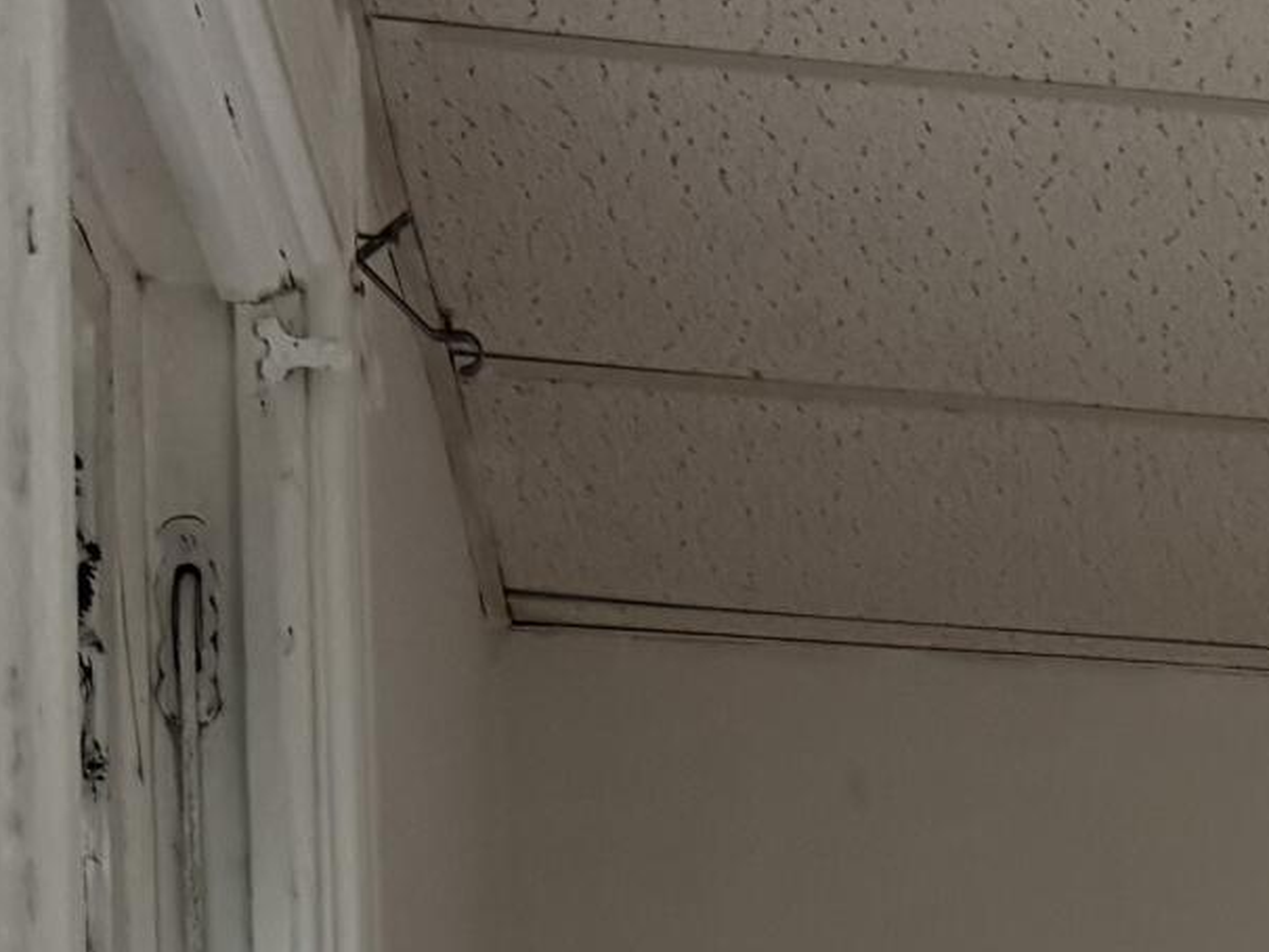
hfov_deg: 14.2
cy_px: 1787
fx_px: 4363
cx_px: 2433
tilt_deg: +0.6
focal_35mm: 119
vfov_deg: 11.4
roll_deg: +1.2
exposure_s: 1/116
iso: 200
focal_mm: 6.76
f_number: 1.78
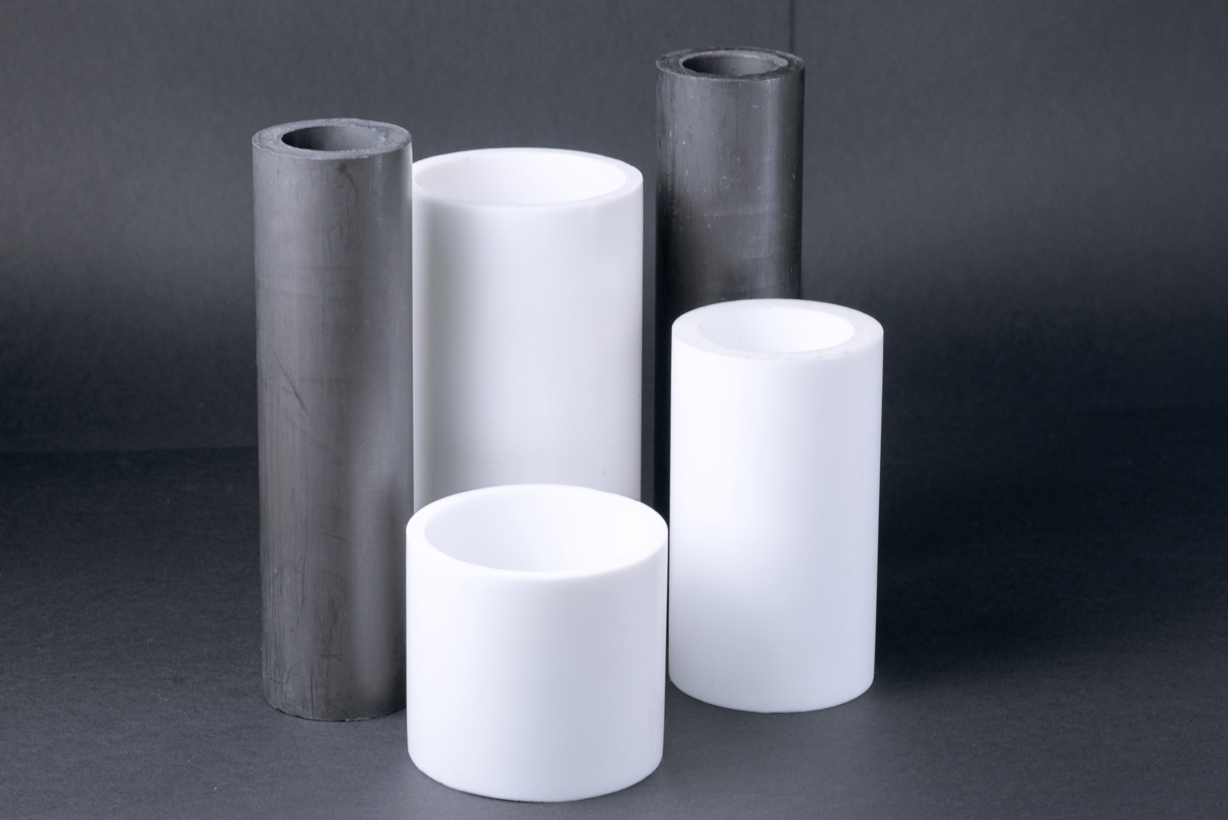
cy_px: 410
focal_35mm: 85
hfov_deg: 23.9
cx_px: 614
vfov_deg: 16.1
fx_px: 2900
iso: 250
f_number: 9
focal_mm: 85
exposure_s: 1/20
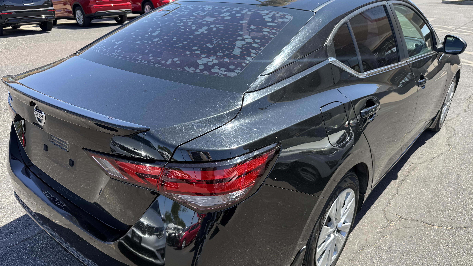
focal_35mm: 27
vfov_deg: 42.9
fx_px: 339
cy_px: 145
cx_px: 231
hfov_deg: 69.8
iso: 80
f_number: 1.78
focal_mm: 6.76
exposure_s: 1/1156
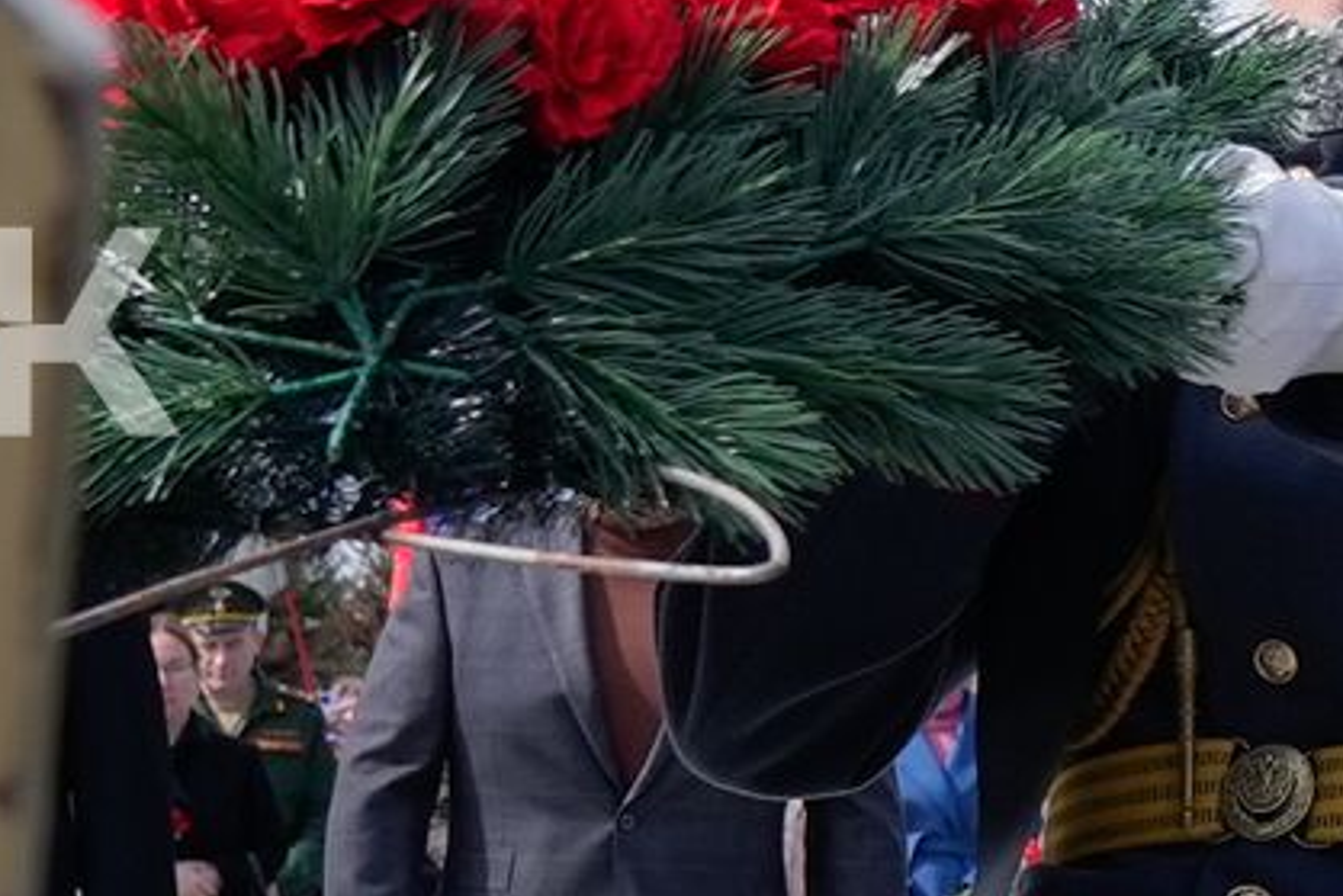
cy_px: 771
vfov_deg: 7.4
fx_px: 6941
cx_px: 3104
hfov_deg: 9.9
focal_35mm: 186
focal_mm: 24
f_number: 4.5
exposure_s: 1/1600
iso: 320
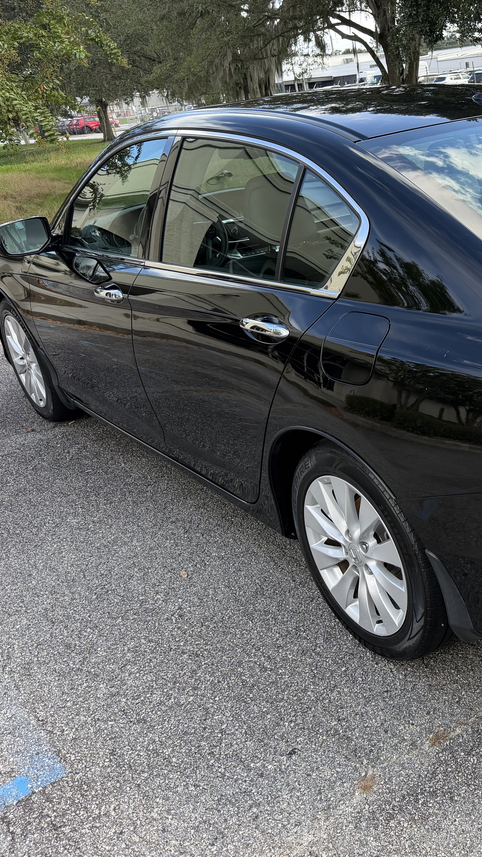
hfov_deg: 30.7
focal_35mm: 35
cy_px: 428
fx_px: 795
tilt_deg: -23.6
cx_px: 507
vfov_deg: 56.6
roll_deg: +5.5
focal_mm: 6.76
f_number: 1.78
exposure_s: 1/742
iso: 100
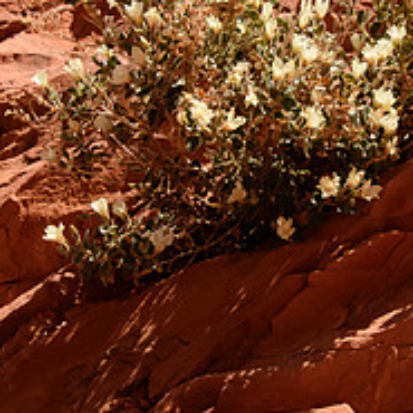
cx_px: 337
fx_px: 1404
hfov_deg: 16.6
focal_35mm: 104
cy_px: 115
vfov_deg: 16.7
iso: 400
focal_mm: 26
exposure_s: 1/400
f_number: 8
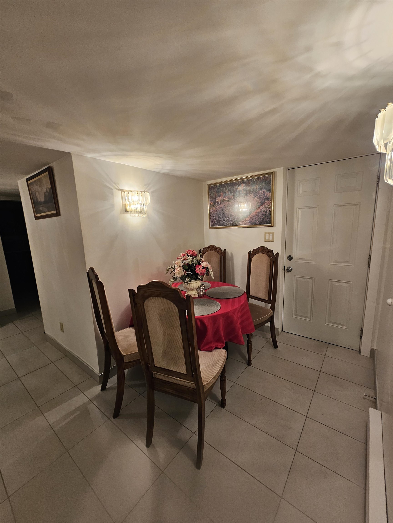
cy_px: 262
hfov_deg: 89.9
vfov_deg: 106.2
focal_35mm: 13
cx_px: 196
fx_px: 197
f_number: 2.2
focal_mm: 2.2
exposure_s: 1/60
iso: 80
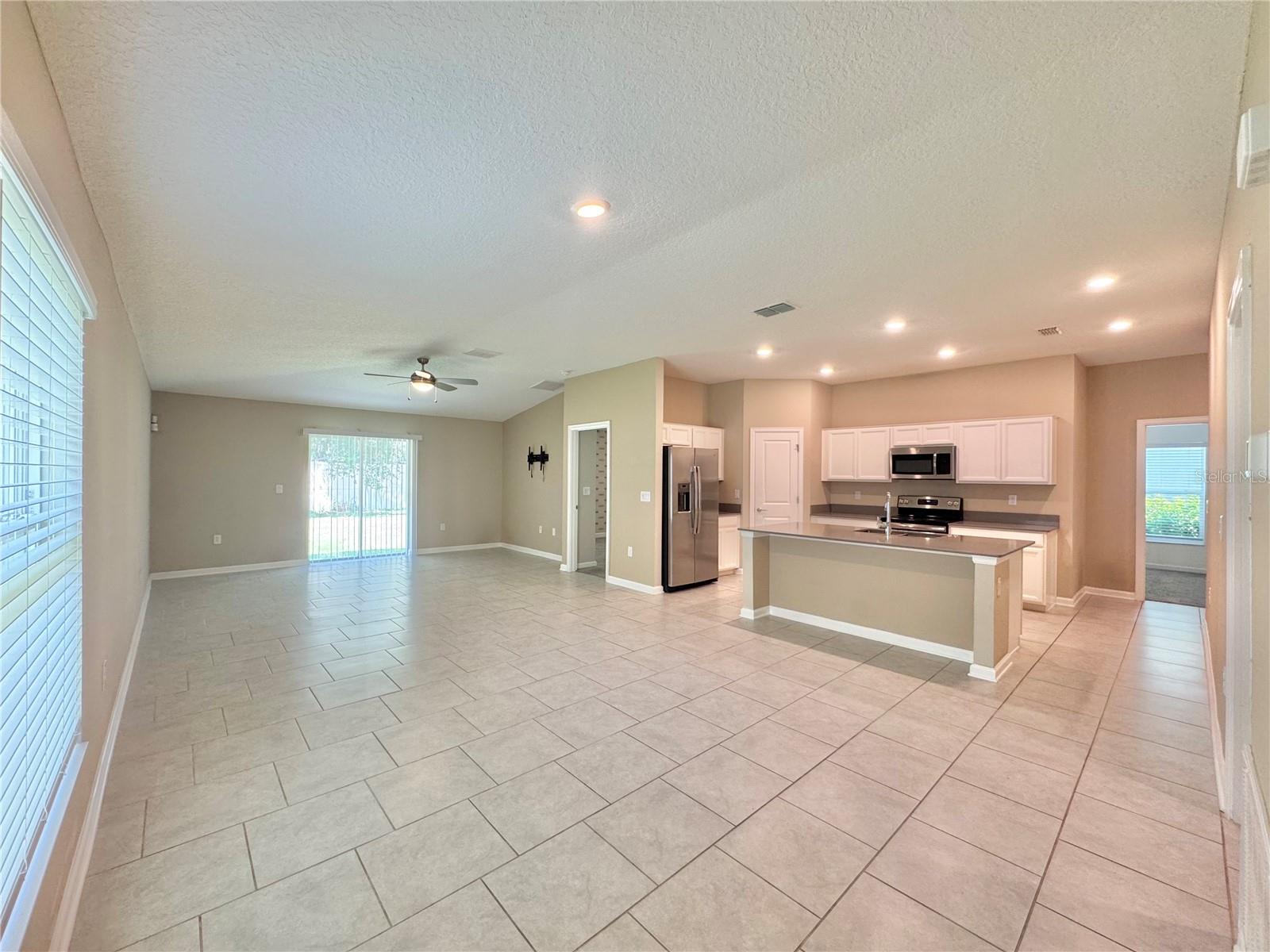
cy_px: 476
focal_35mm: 14
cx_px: 635
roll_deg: -0.6
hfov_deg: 102.1
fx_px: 514
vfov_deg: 85.7
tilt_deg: -0.2
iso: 200
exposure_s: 1/60
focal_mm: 2.22
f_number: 2.2
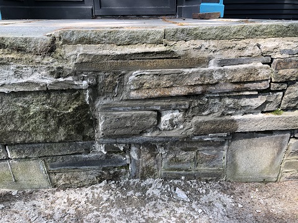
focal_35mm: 28
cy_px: 112
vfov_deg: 49.7
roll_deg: +0.7
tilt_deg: -22.3
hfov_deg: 63.4
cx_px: 149
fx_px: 241
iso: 20
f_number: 1.8
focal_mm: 3.99
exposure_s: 1/161
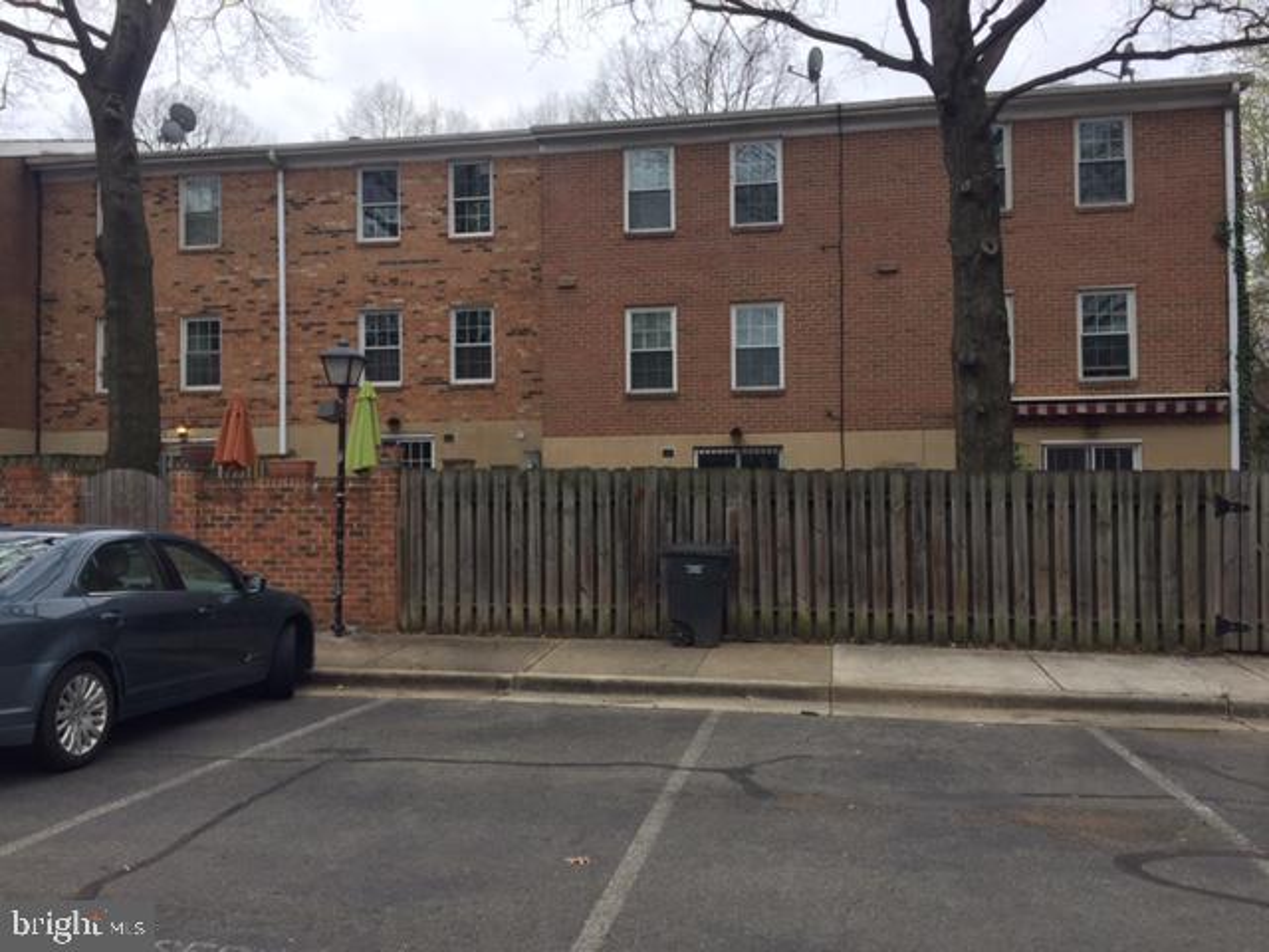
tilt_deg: +1.1
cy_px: 476
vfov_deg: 48.2
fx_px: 1063
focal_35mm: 29
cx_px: 634
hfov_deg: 61.7
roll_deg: -0.4
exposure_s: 1/444
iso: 32
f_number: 2.2
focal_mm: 4.15
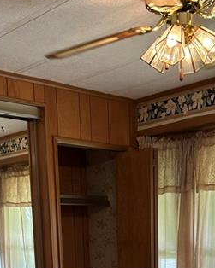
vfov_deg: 27.4
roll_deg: +1.0
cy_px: 308
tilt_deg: -9.4
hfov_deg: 24.6
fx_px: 493
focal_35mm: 62
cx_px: 126
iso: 64
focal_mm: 5.7
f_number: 1.5
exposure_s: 1/60
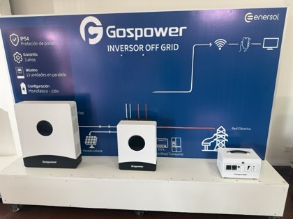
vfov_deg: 56.8
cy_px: 110
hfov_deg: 71.6
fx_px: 203
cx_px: 146
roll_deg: -0.5
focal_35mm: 24
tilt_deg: -15.1
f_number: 1.78
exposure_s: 1/100
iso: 160
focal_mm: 6.76
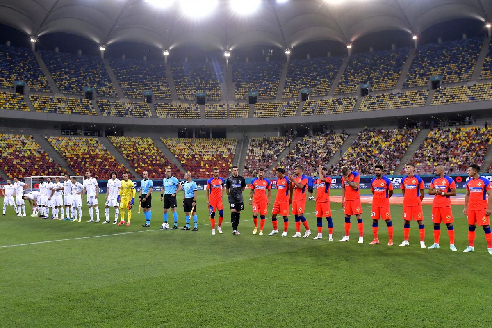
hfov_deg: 53.1
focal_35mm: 36
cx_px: 246
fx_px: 492
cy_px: 164
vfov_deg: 36.9
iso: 2000
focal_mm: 24
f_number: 4
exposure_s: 1/800
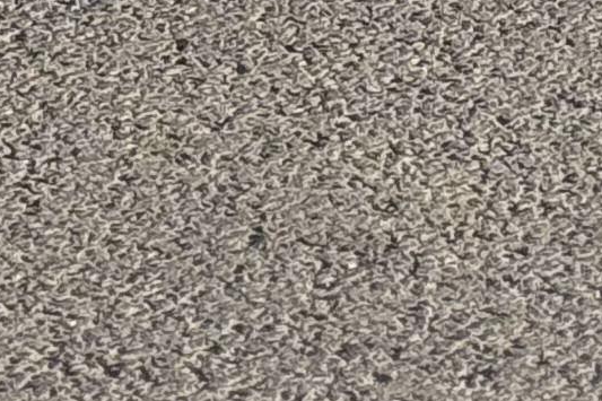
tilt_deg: -0.5
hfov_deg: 5.5
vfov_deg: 3.5
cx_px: 445
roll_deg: -0.1
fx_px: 6319
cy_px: -1228
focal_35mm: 378
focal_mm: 6.76
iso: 64
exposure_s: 1/3096
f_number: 1.78
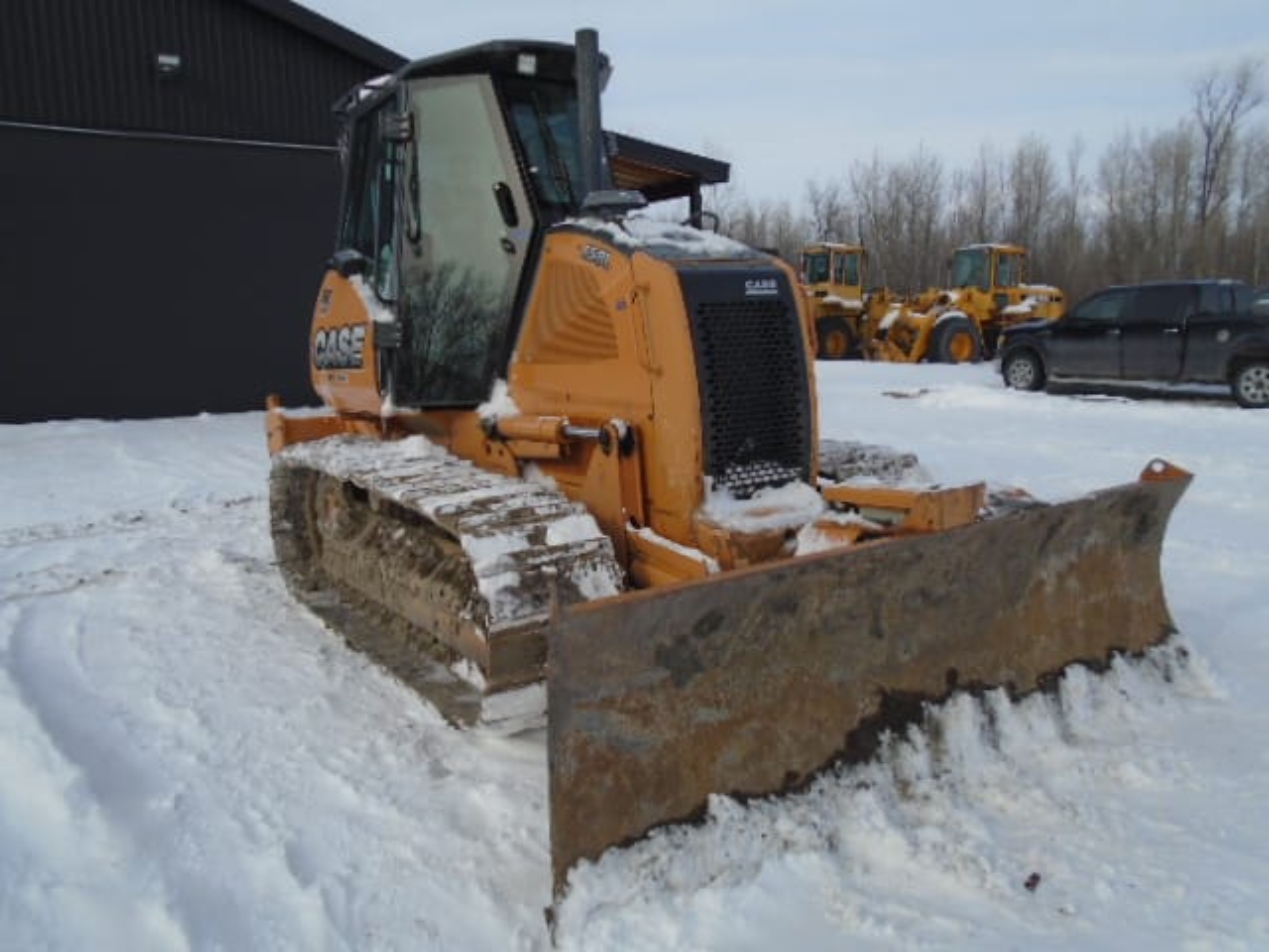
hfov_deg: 67.3
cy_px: 476
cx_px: 634
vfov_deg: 53.1
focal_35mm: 26
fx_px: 953
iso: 100
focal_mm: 4.6
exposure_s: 1/320
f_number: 8
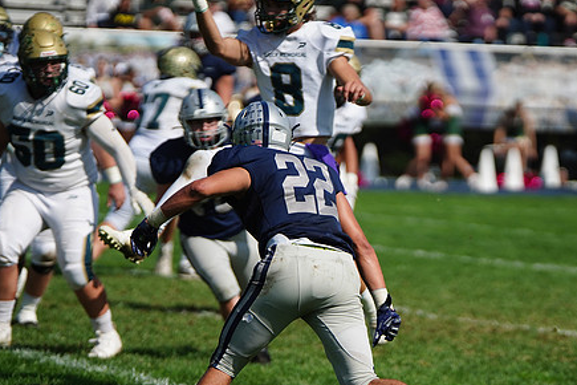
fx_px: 4728
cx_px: 366
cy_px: 216
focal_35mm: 295
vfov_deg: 4.7
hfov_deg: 7.0
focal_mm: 221
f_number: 2.8
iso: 400
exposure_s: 1/8000
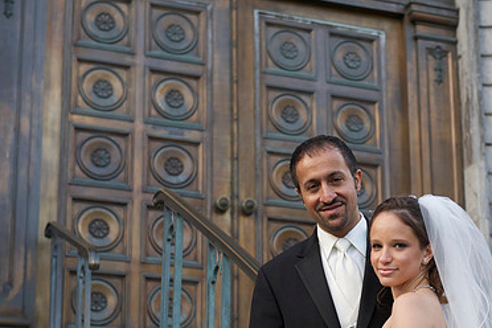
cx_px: 369
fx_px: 1490
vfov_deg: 12.5
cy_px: 233
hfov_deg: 18.6
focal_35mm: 109
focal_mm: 70
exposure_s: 1/125
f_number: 5.6
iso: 400
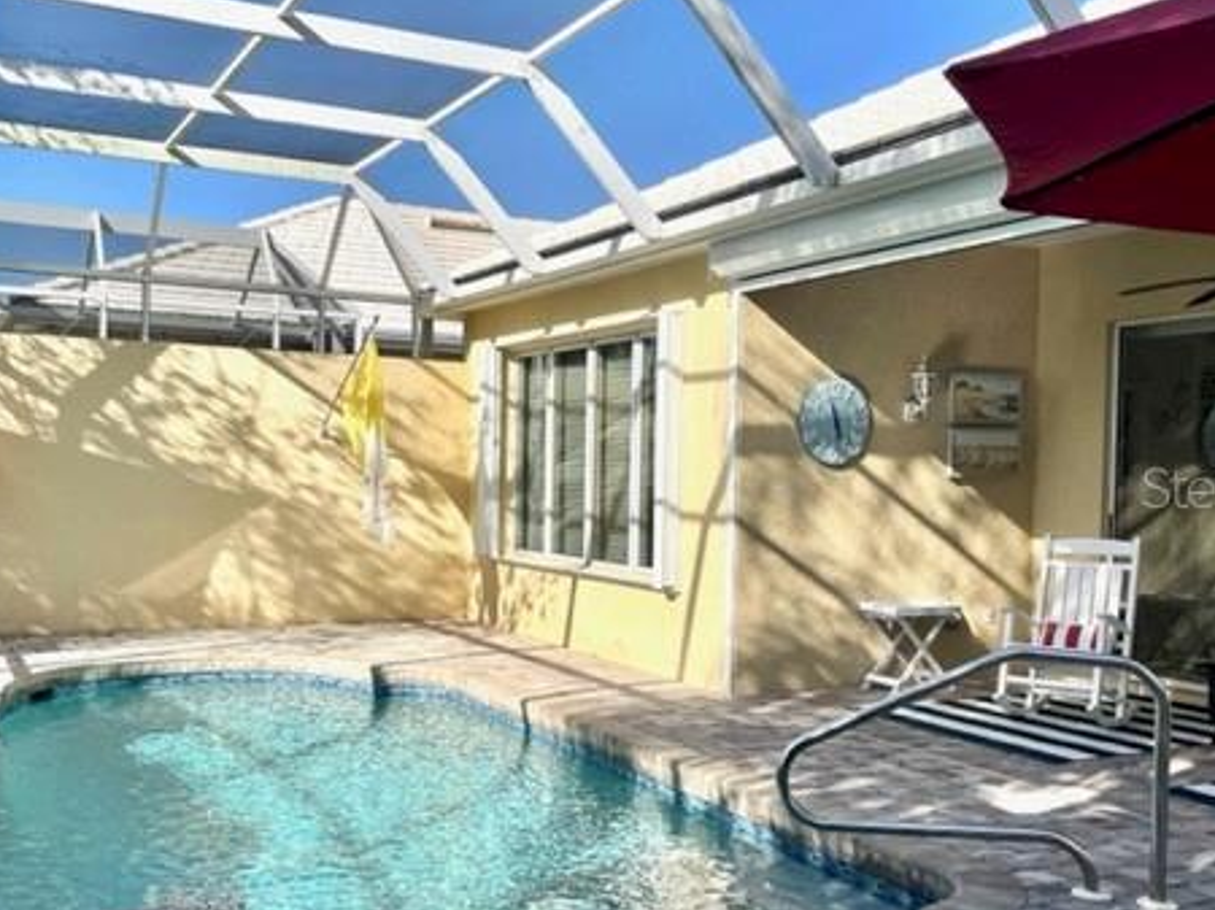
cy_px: 486
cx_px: 532
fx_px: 1298
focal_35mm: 37
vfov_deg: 38.6
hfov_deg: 50.0
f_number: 1.6
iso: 32
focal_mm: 4.2
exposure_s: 1/2398
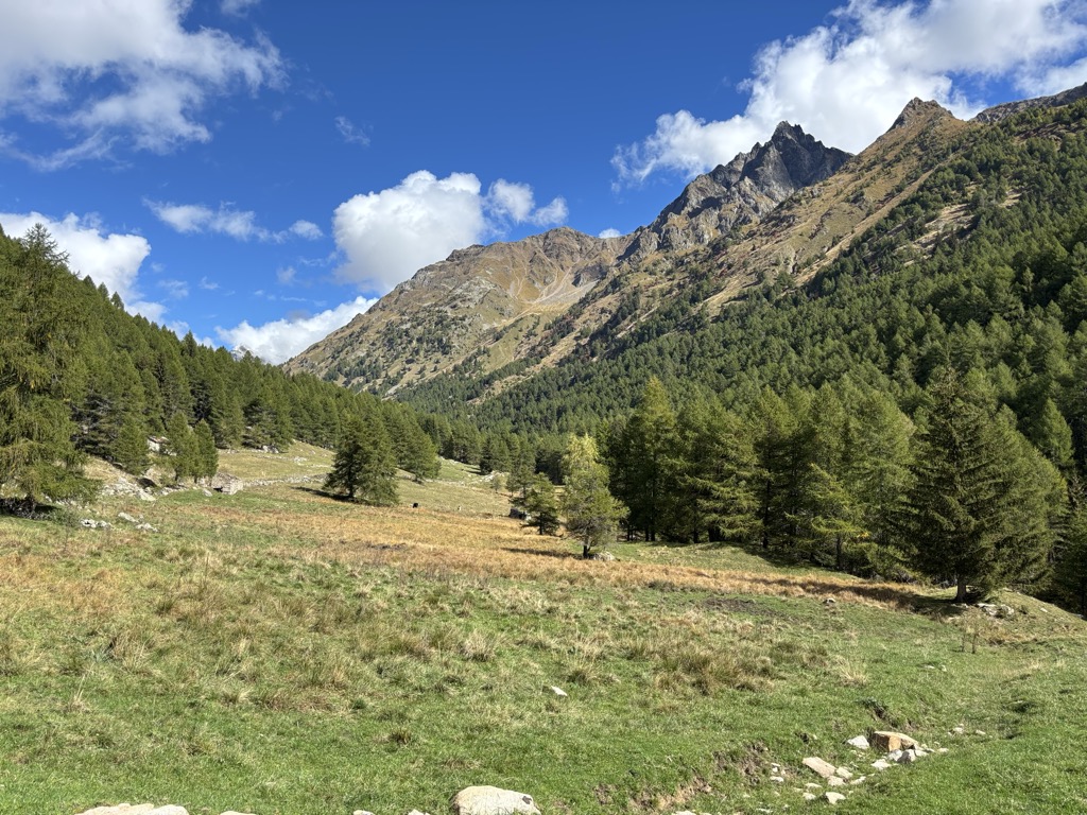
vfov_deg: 53.1
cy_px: 408
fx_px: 816
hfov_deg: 67.3
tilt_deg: +7.9
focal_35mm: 26
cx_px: 544
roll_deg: -1.0
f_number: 1.6
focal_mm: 5.96
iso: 50
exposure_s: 1/1984
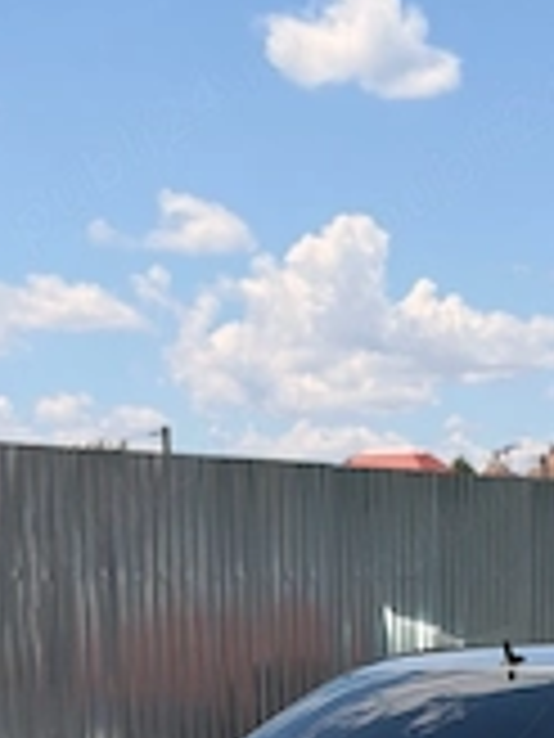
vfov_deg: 16.1
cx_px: 595
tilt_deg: -7.2
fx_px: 2497
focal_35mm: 117
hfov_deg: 12.5
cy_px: 891
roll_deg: +1.1
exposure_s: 1/5208
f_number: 1.78
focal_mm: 6.76
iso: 64
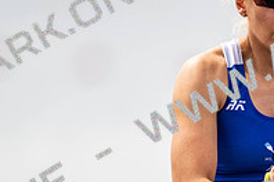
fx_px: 13356
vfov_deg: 0.8
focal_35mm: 1755
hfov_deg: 1.2
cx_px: 306
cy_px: 147
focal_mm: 600
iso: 450
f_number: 4
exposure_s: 1/2500
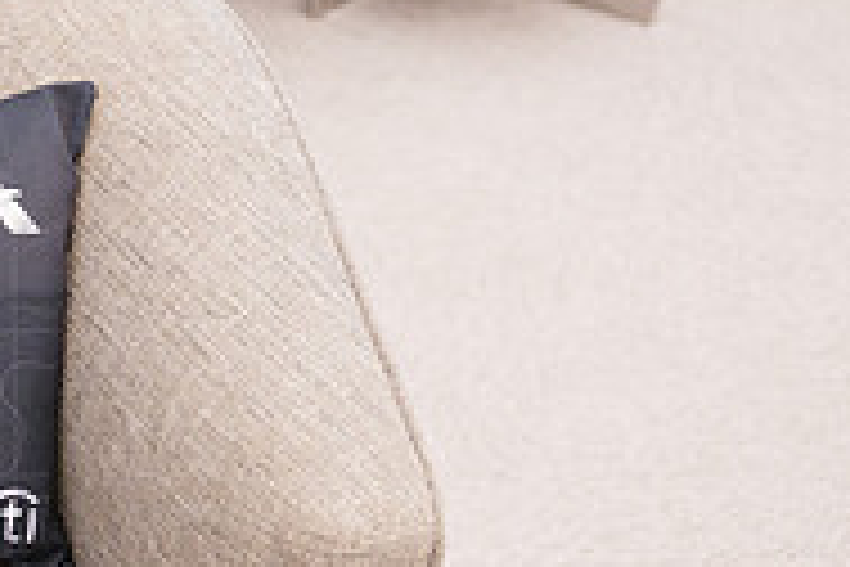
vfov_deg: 16.4
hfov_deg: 22.2
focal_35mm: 83
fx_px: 1960
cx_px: -225
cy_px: 374
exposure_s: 1/200
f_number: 3.2
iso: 1000
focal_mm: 27
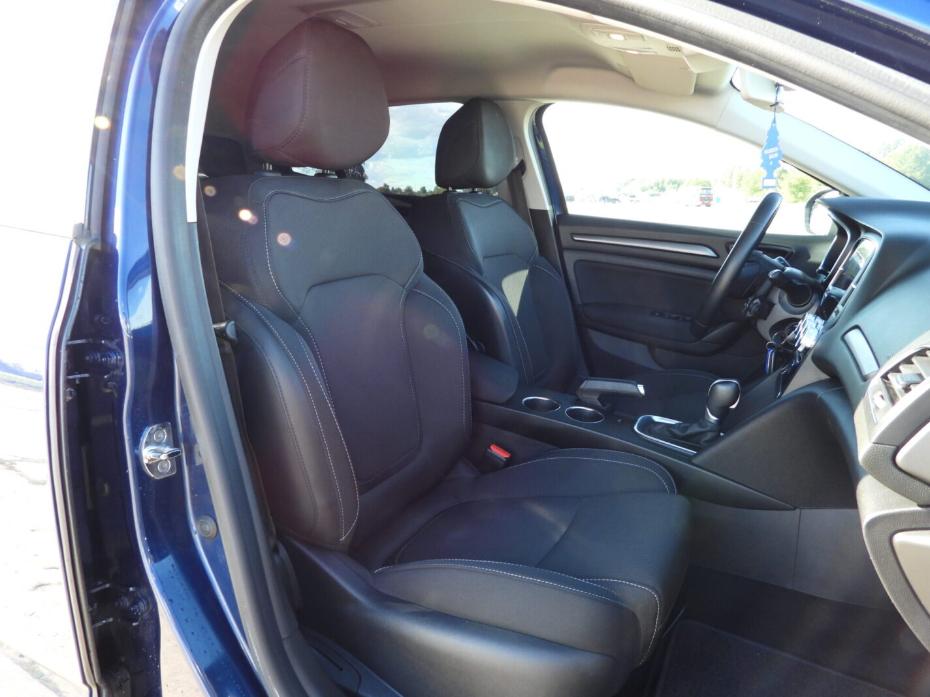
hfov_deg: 71.6
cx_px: 465
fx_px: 645
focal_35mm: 24
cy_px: 348
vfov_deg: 56.8
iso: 160
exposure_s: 1/30
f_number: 2.8
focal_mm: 4.3
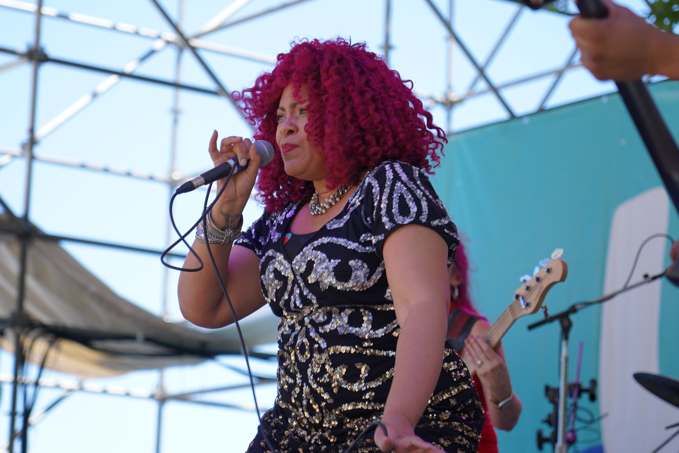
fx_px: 2452
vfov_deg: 10.5
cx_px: 320
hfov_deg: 15.8
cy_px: 175
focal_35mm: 130
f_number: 4
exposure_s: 1/200
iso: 100
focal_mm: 105
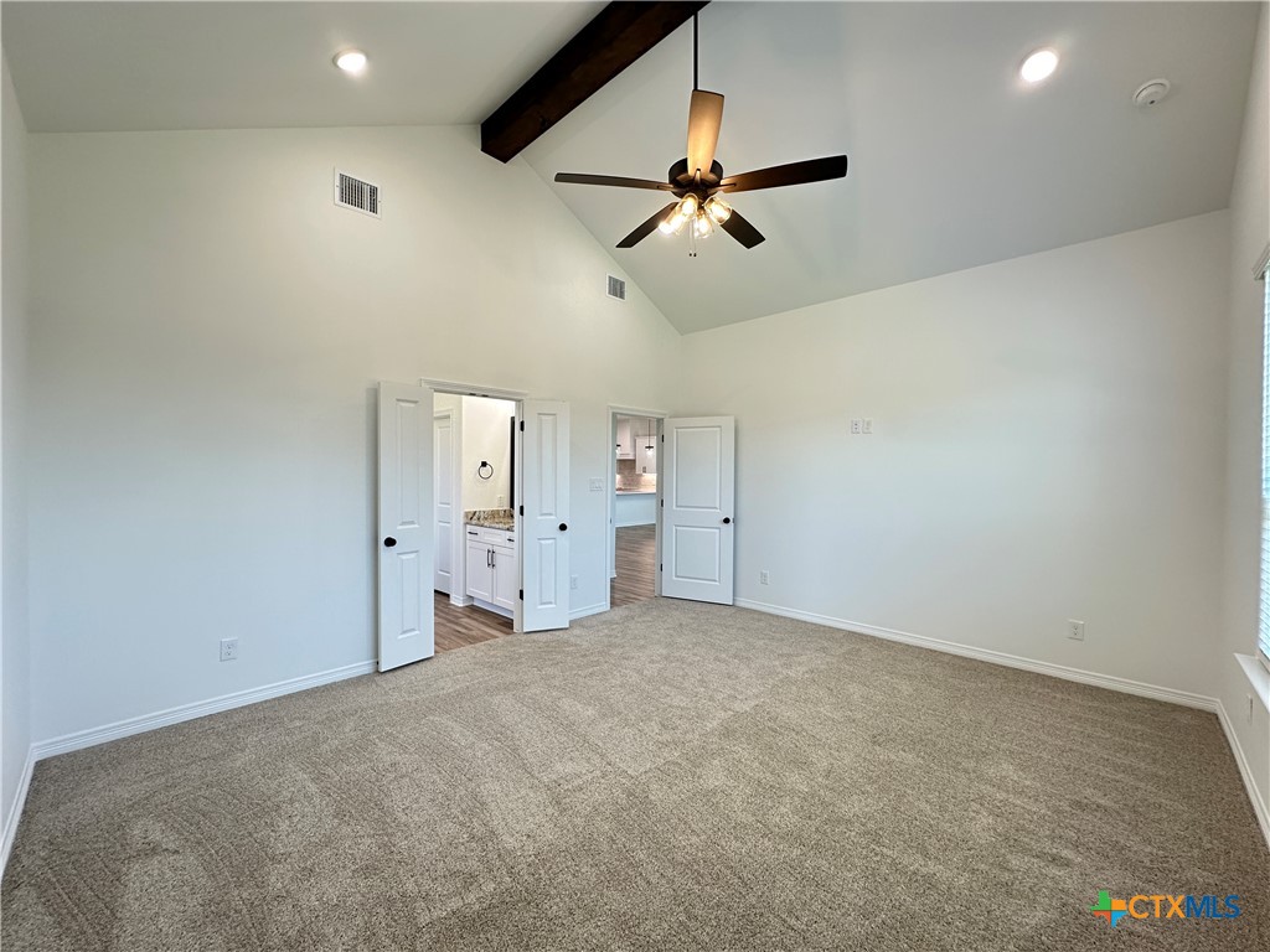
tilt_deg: -0.2
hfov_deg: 102.1
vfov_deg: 85.7
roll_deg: -0.7
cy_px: 476
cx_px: 635
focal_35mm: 14
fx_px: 514
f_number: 2.2
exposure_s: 1/120
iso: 200
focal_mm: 2.22
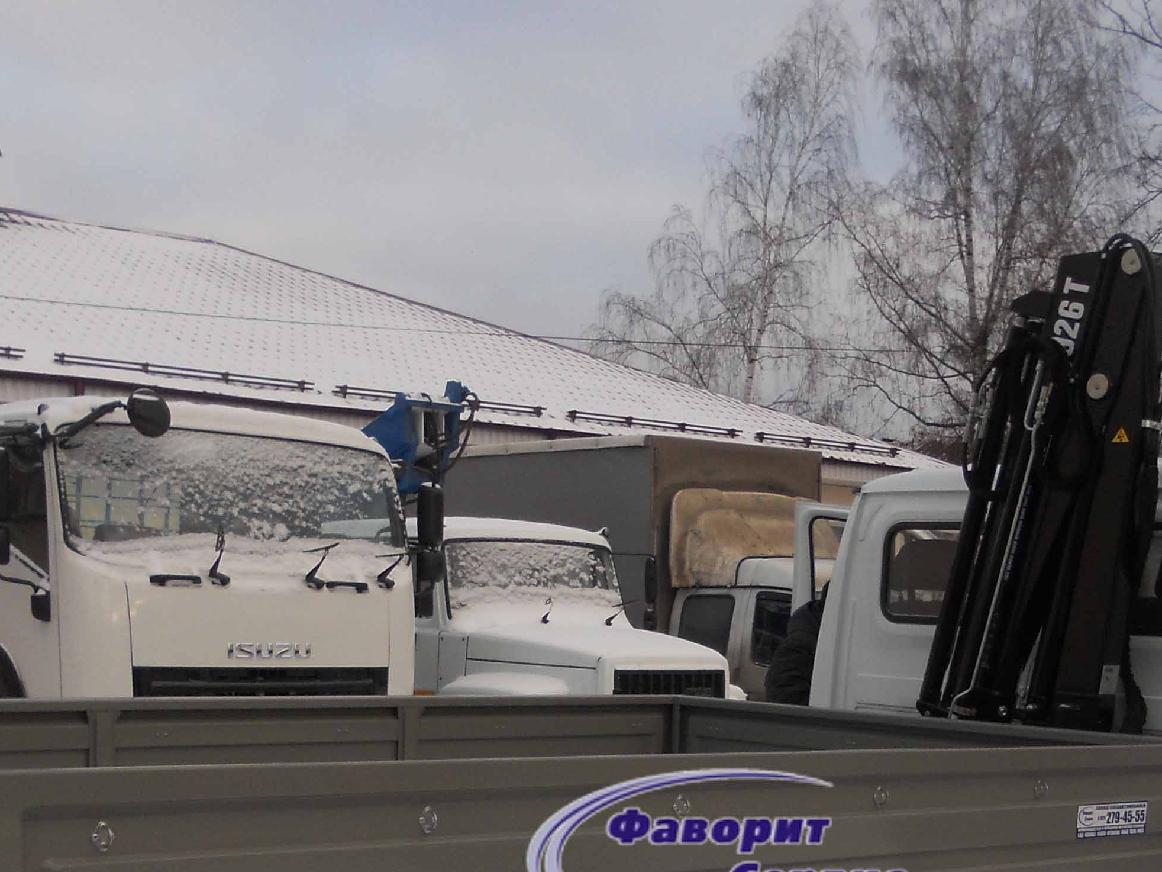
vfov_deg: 25.3
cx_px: 721
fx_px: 1846
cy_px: 863
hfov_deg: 34.8
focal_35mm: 55
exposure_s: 1/320
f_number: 3.2
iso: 80
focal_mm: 4.9
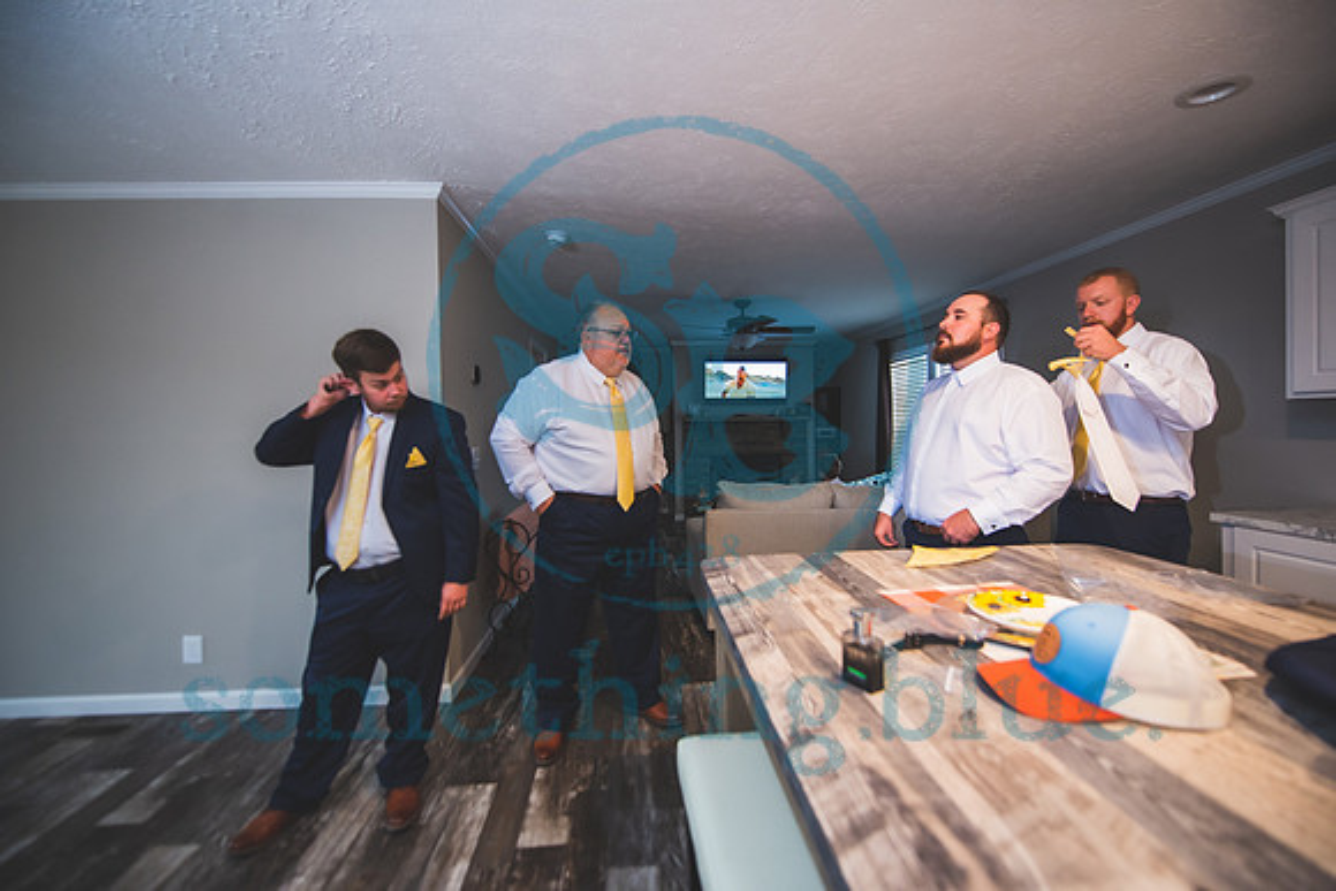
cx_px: 668
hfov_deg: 104.2
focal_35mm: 14
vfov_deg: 81.2
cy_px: 446
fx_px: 520
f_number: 2.8
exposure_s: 1/200
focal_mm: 14
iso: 2000
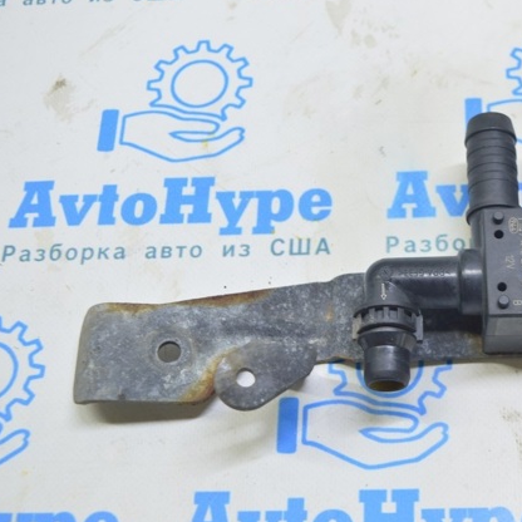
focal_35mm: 61
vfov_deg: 28.3
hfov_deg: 27.9
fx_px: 1035
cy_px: 259
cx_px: 398
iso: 400
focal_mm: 31
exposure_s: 1/20
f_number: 5.6
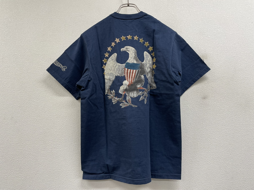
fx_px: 191
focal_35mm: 26
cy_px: 95
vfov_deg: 53.1
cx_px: 127
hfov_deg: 67.3
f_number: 1.6
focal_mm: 4.2
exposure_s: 1/121
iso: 100
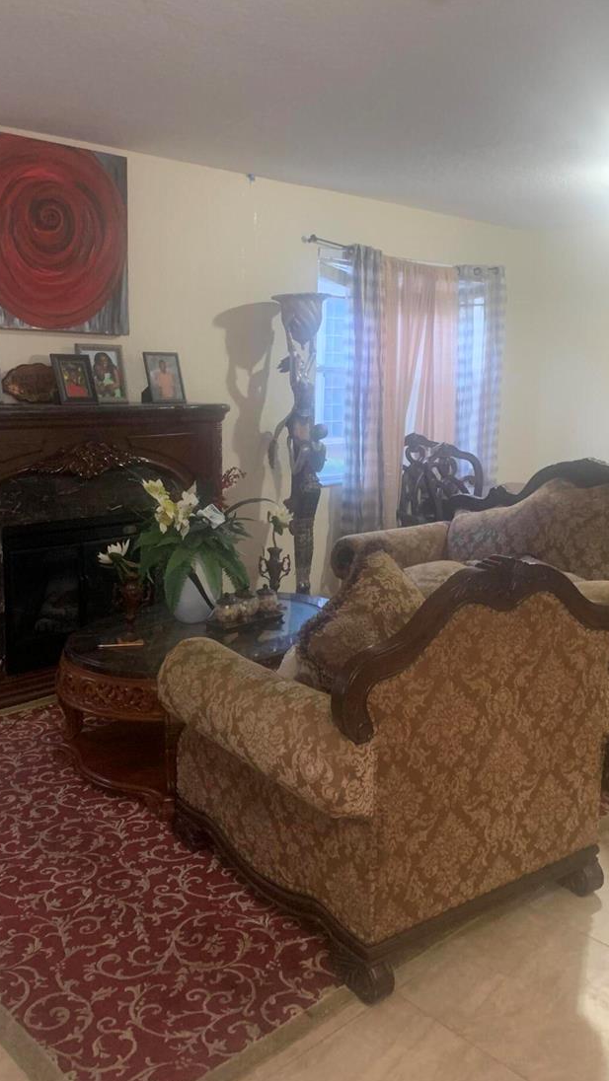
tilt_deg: -7.2
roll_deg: +0.3
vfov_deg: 62.6
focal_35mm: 31
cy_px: 512
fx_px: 889
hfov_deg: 37.8
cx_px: 271
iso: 400
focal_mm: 4.25
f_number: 1.8
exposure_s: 1/30
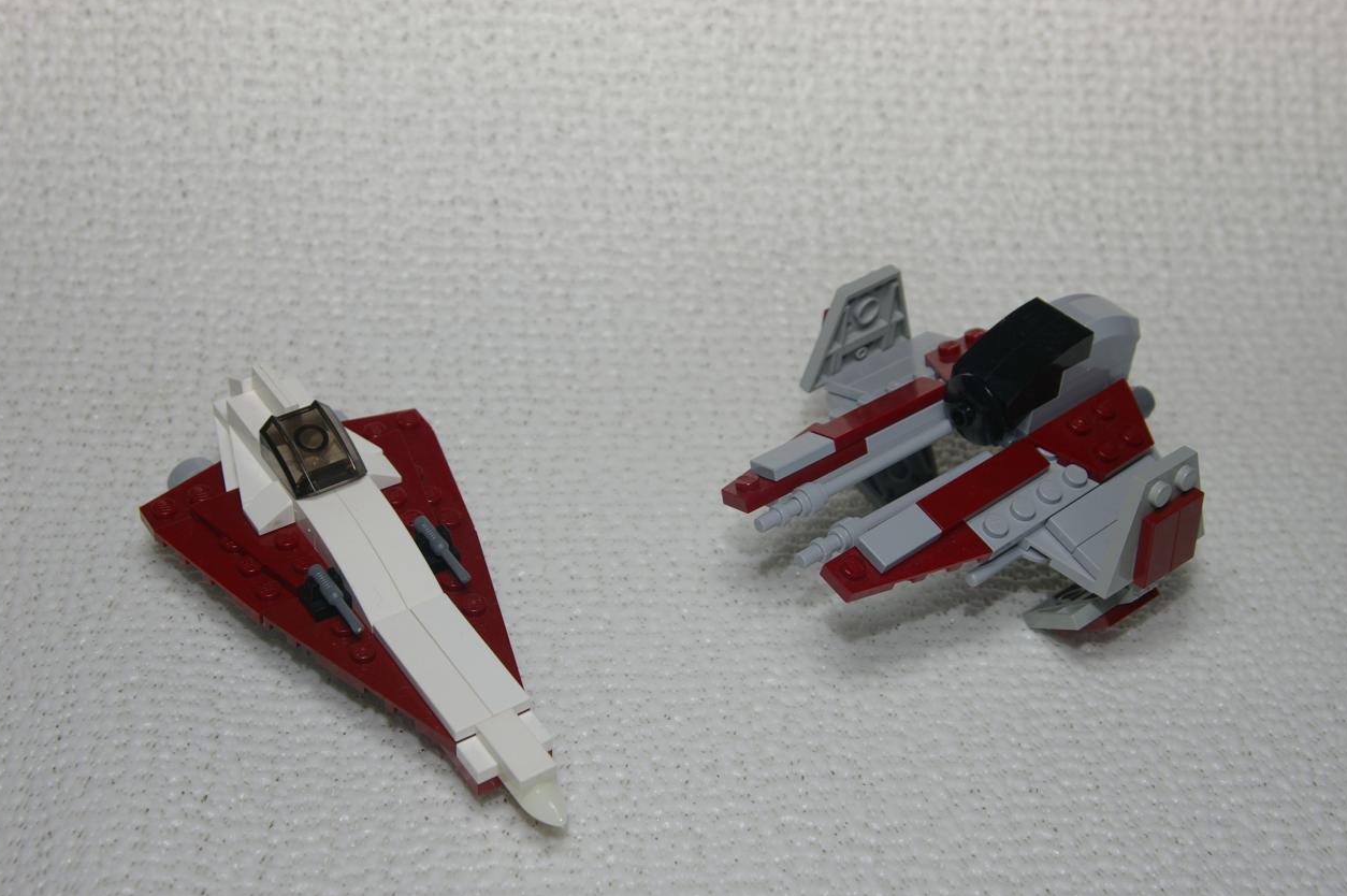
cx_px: 674
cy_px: 453
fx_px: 1888
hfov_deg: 39.3
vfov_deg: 26.7
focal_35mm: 51
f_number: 8
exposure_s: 1/50
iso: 200
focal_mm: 33
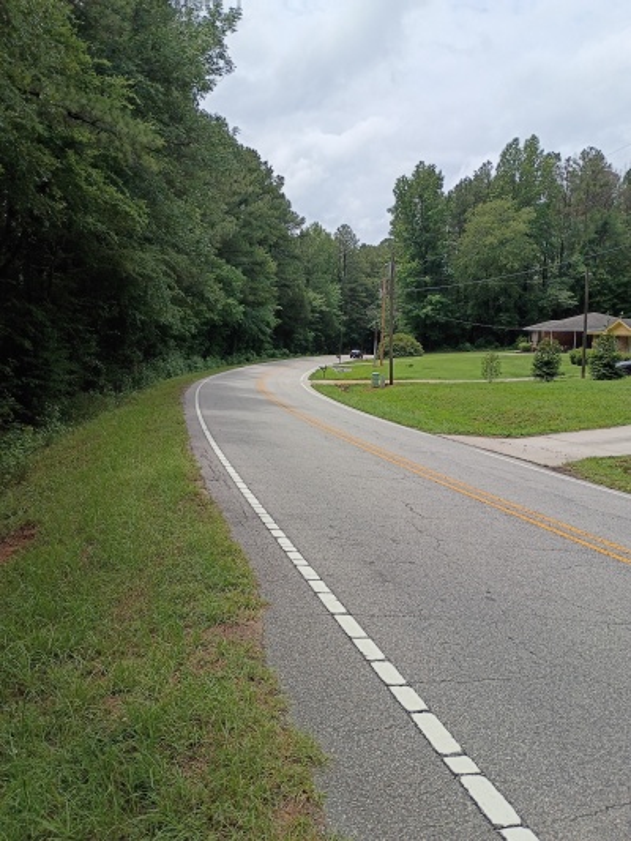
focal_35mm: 29
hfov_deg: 48.2
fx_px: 705
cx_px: 316
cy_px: 420
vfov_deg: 61.6
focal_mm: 4.27
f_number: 1.8
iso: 105
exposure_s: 1/1730
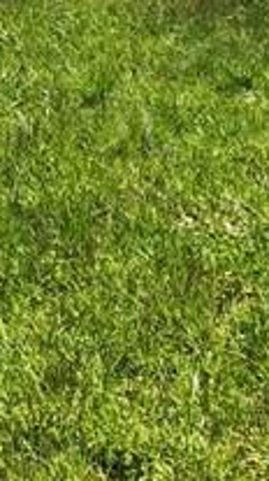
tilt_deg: +7.8
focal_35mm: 151
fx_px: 1920
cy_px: -337
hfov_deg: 6.6
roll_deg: +0.8
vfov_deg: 13.1
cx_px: -740
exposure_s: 1/867
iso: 20
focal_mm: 3.99
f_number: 1.8
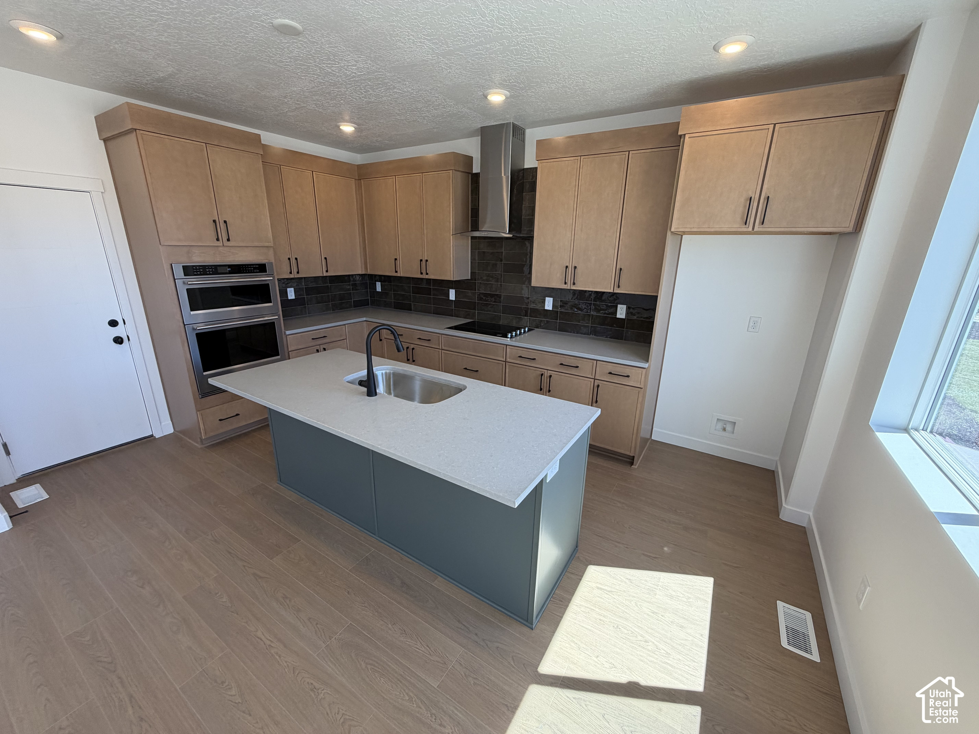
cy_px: 367
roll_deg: -0.7
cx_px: 490
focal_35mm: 14
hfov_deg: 102.1
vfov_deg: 85.7
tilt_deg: -16.2
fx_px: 396
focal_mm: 2.22
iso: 64
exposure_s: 1/120
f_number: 2.2
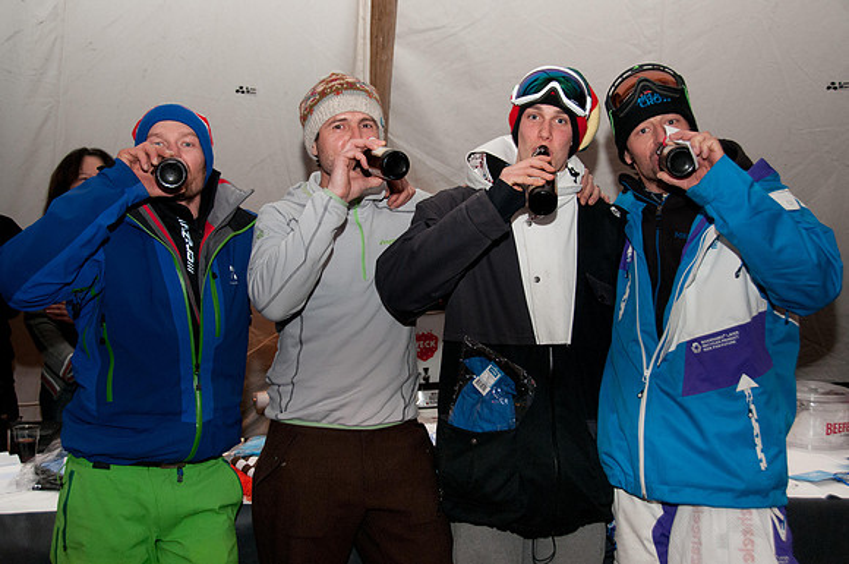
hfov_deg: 45.0
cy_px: 282
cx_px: 424
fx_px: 1024
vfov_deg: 30.8
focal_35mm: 44
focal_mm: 29
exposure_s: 1/50
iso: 800
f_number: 4
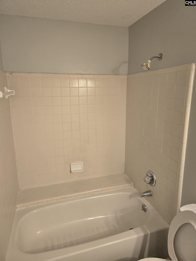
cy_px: 130
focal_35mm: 23
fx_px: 174
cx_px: 98
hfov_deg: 58.9
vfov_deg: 73.9
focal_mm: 5.4
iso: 250
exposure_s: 1/120
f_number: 1.8
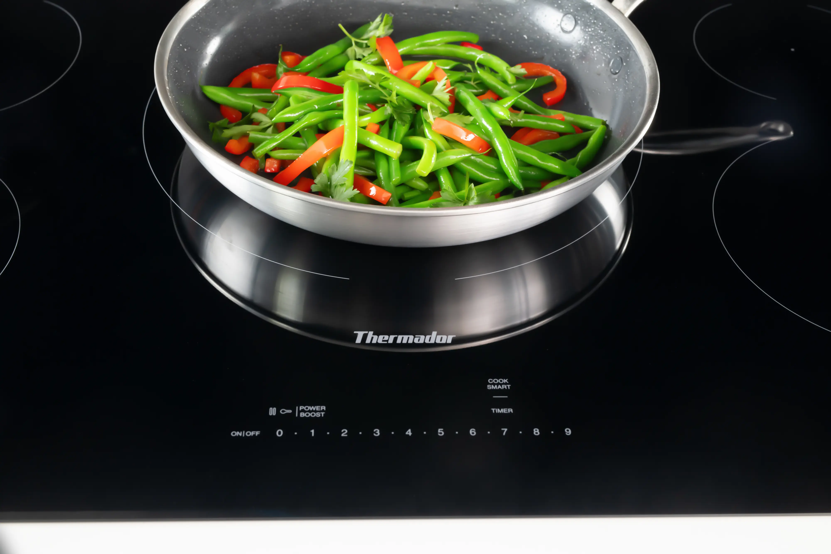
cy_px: 277
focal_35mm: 50
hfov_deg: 39.6
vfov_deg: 27.0
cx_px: 416
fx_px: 1154
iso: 800
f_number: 11
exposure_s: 1/6
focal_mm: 50
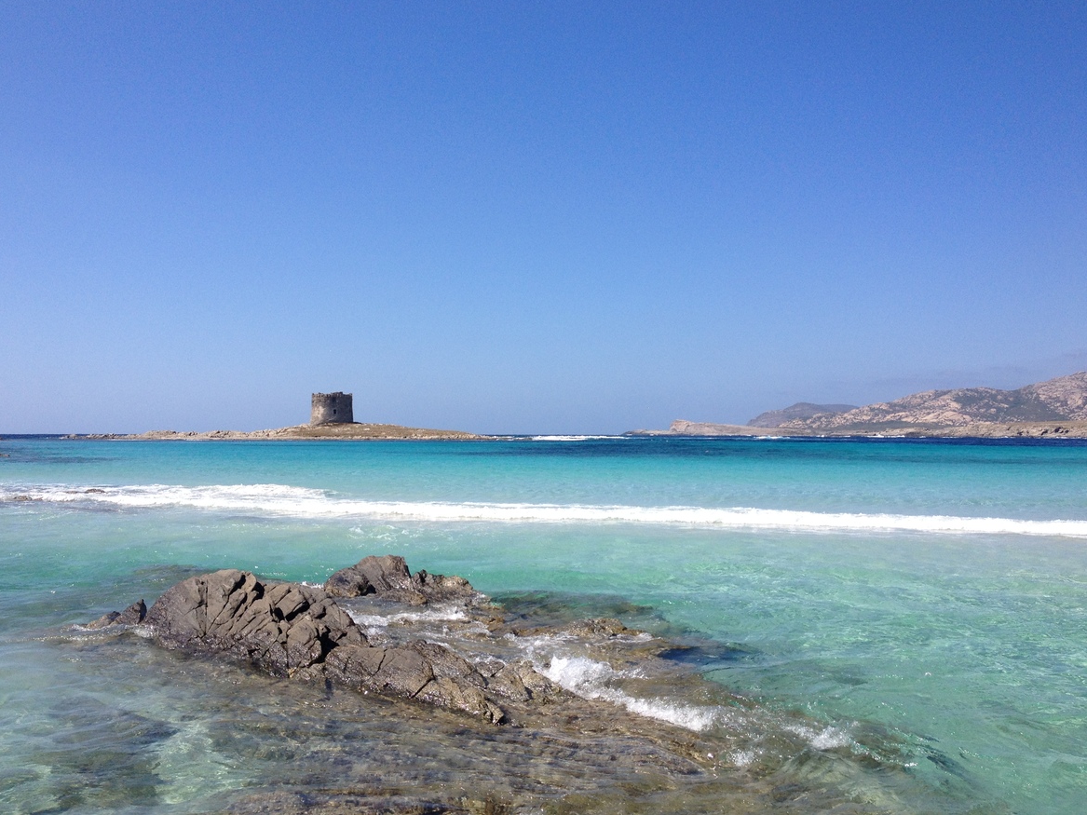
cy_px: 397
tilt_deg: +0.0
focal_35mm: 36
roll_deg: +0.2
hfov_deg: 51.4
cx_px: 543
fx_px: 1130
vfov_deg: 39.6
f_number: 2.4
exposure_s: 1/2208
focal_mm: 4.28
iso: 50
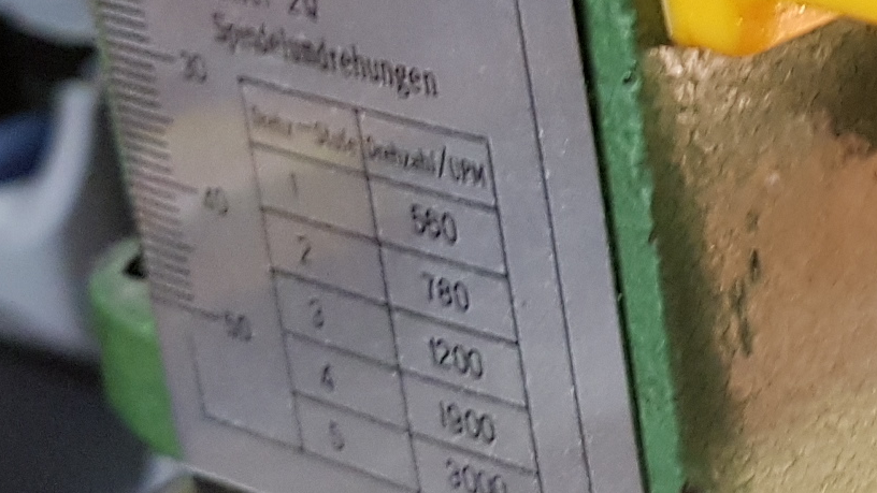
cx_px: 1353
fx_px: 2325
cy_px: -35
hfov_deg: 18.6
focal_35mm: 100
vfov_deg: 11.9
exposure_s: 1/14
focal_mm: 4.2
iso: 250
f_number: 1.7
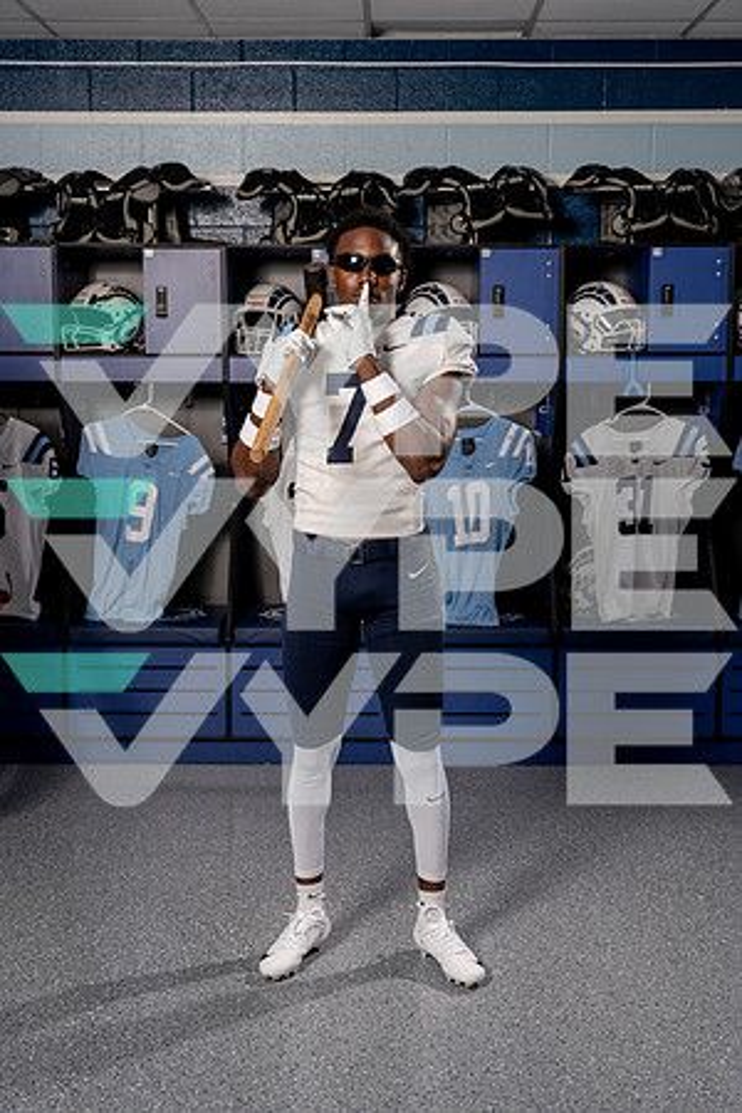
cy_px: 556
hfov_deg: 30.5
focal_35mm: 44
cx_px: 371
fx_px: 1360
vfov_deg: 44.5
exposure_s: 1/250
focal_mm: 44
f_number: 5.6
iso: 500
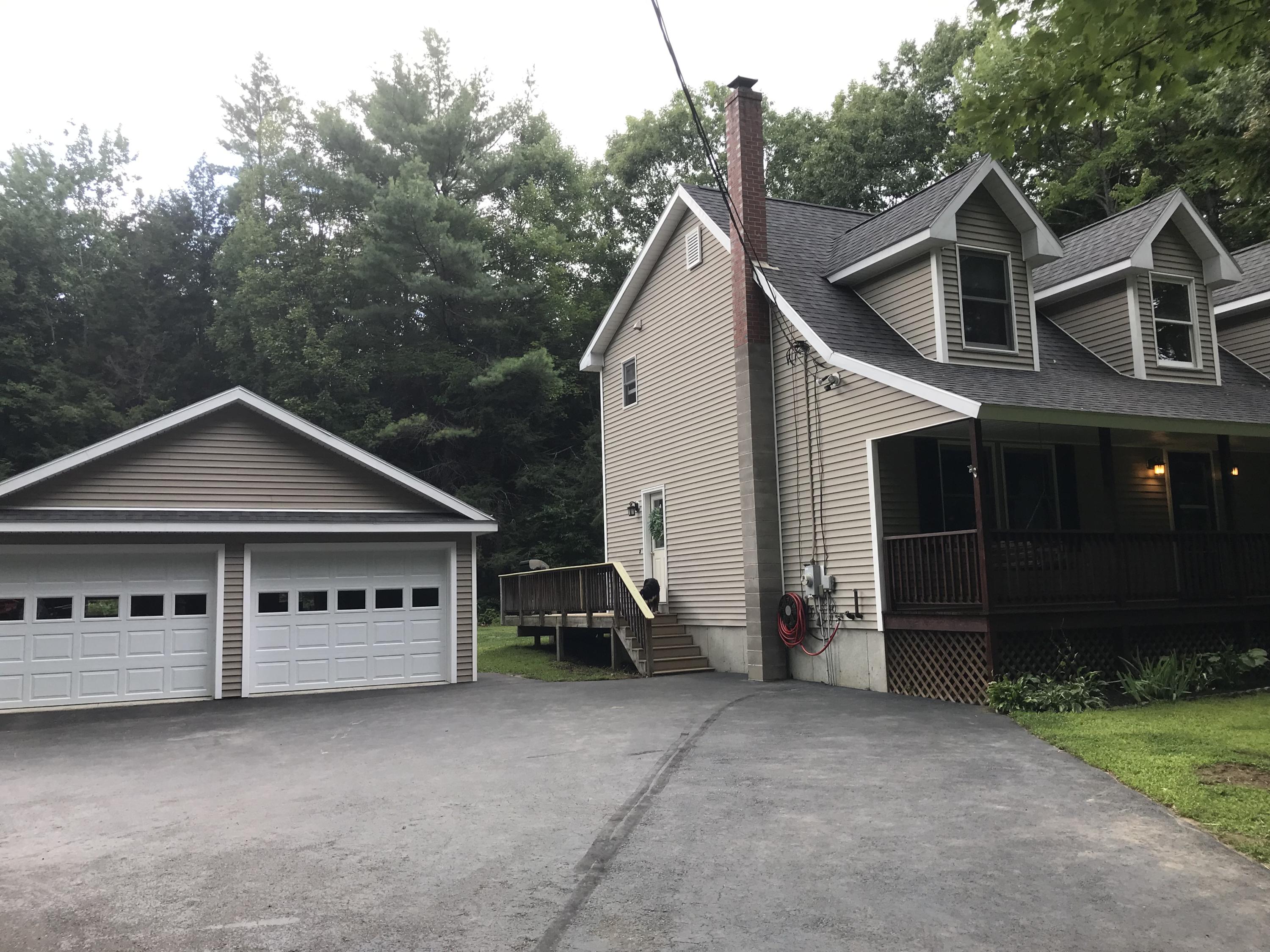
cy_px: 476
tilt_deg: +7.5
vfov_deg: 49.7
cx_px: 635
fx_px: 1027
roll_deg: +0.6
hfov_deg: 63.4
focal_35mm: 28
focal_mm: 3.99
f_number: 1.8
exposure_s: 1/285
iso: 20
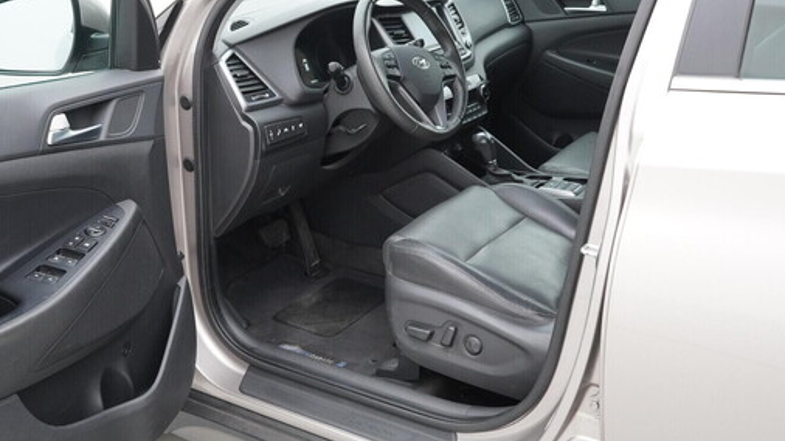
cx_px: 389
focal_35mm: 41
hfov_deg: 49.4
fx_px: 853
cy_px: 169
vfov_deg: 28.9
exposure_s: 1/100
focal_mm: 24
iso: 2000
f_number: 6.3
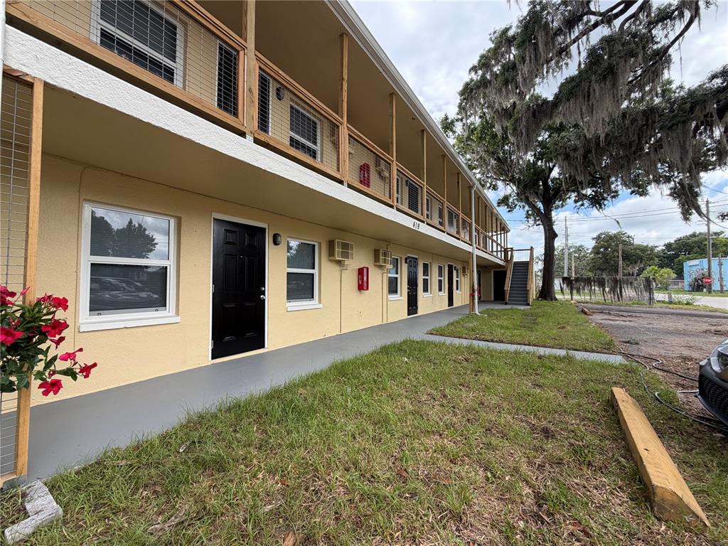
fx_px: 294
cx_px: 364
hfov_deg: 102.1
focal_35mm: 14
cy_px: 273
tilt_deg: +0.8
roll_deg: -0.7
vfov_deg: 85.7
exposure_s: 1/393
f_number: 2.2
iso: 50
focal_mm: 2.22
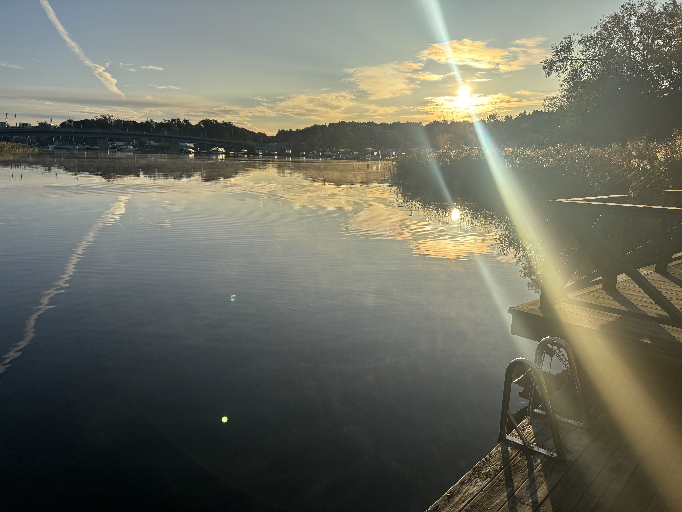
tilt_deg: -11.5
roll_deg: -1.5
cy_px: 256
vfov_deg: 53.1
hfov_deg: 67.3
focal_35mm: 26
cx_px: 341
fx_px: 512
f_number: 1.6
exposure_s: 1/5076
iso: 50
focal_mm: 5.96
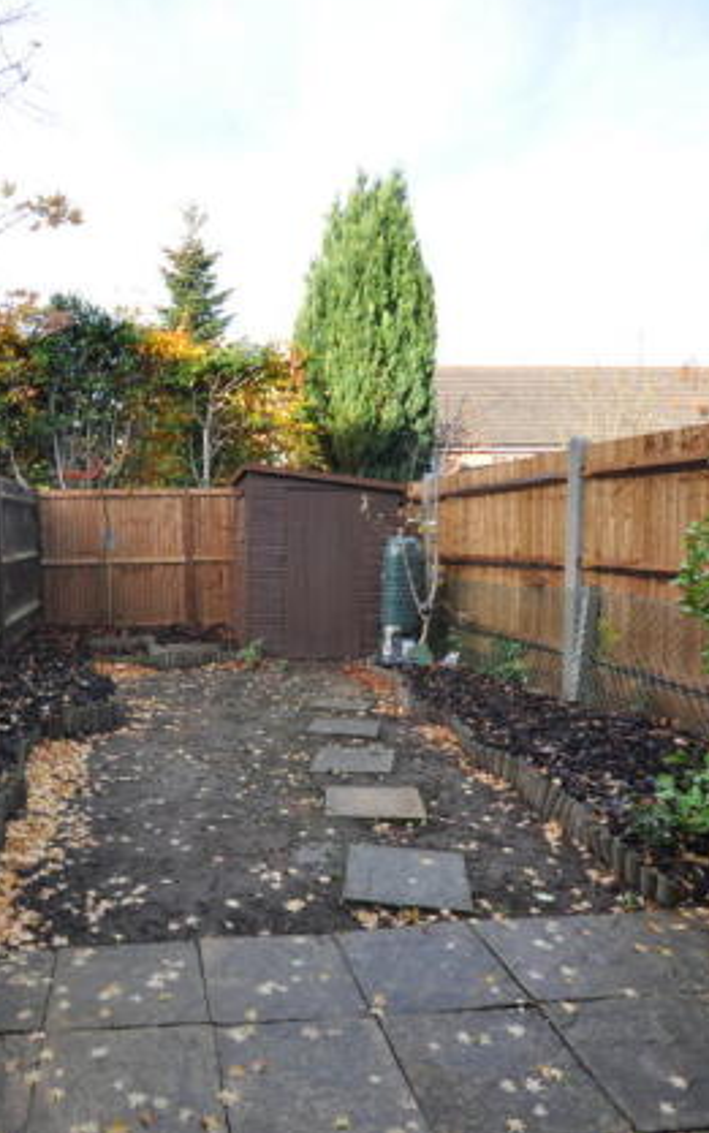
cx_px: 223
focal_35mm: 24
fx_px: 741
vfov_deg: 74.8
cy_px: 571
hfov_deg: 50.0
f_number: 5.6
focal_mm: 10
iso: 200
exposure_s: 1/125
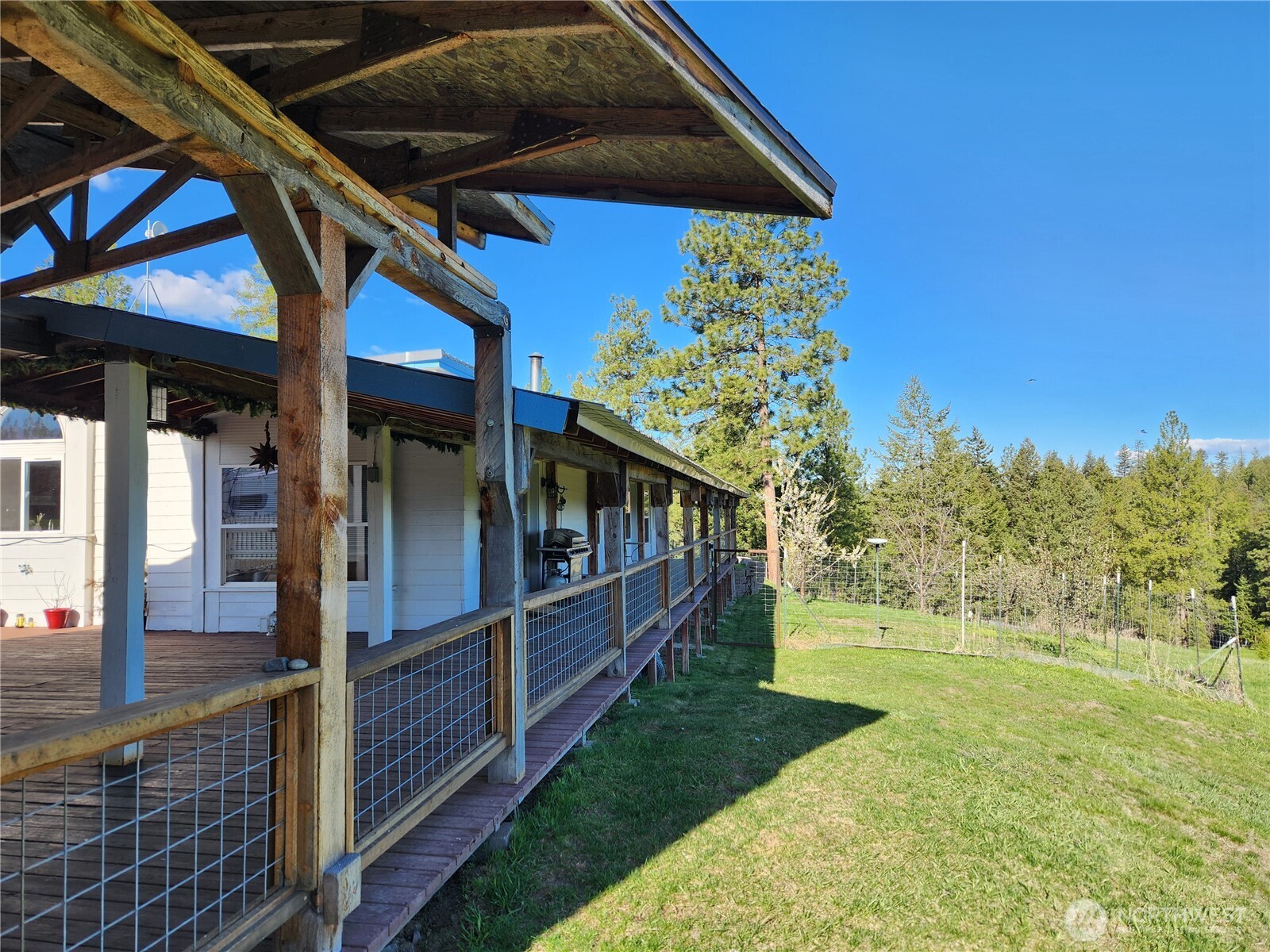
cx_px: 635
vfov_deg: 58.9
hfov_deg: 73.9
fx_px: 844
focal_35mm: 23
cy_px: 476
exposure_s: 1/713
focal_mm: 5.4
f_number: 1.8
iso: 20
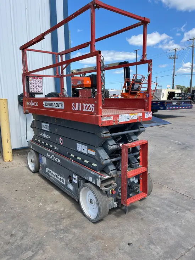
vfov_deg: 67.3
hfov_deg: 53.1
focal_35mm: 26
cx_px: 98
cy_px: 130
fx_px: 195
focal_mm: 5.1
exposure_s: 1/2062
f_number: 1.6
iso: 50
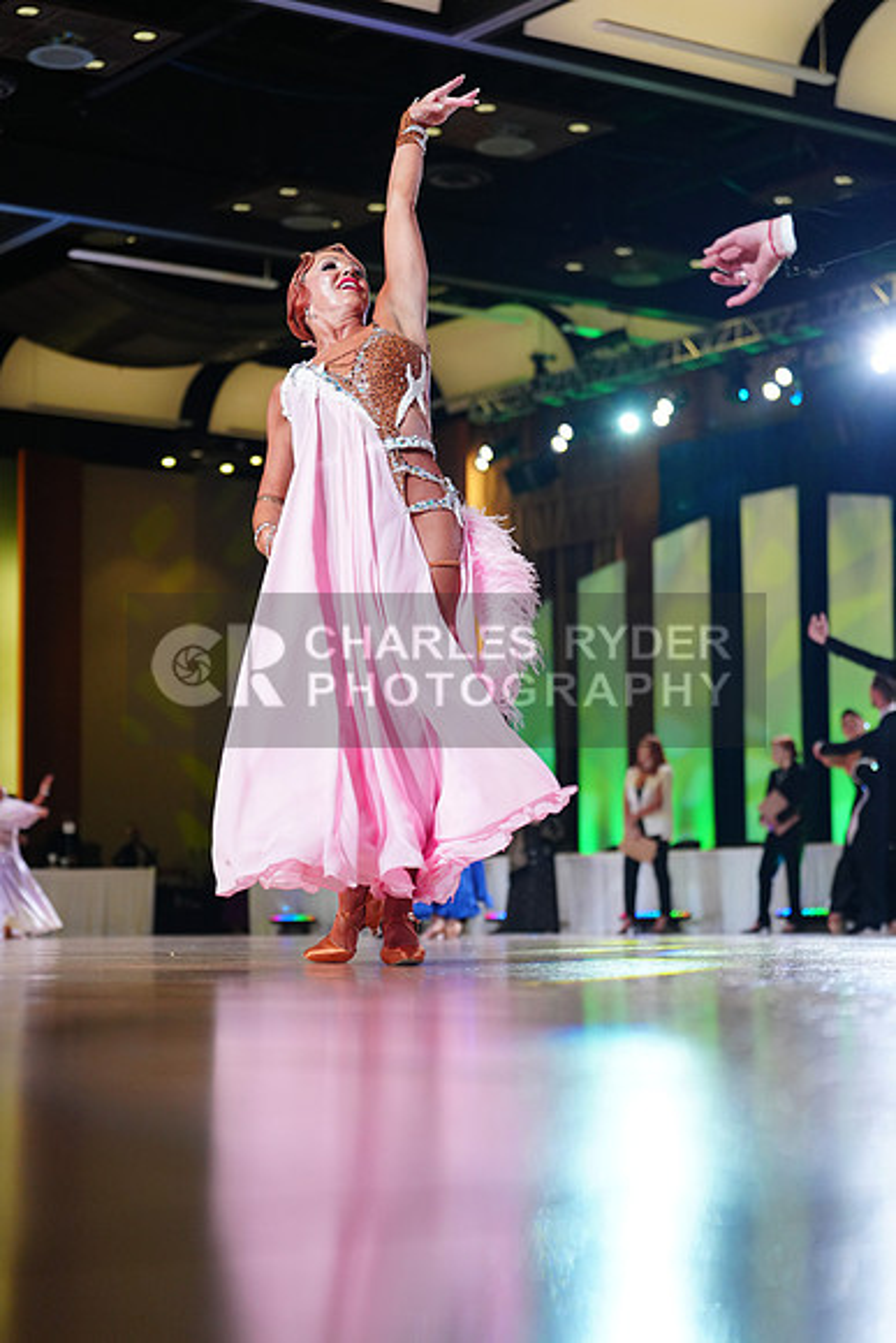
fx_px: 2612
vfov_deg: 28.8
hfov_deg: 19.5
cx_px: 448
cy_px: 672
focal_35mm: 70
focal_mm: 70
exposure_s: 1/400
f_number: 2.8
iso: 2000
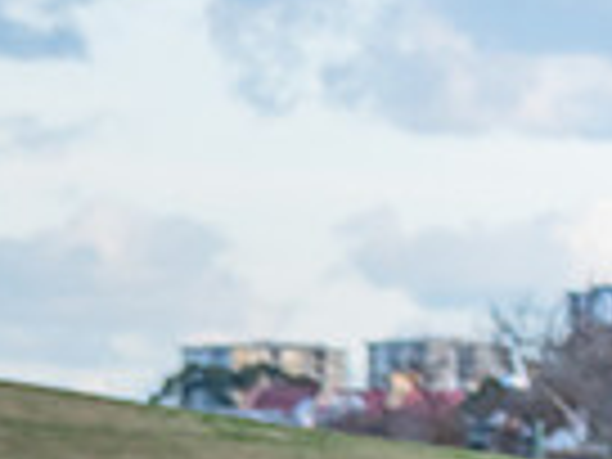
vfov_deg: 2.2
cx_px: -678
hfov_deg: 2.9
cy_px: 731
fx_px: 12164
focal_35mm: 688
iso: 1100
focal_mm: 160
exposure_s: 1/1600
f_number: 5
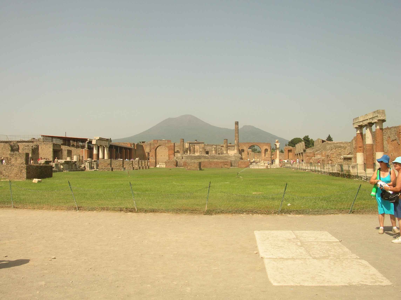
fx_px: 405
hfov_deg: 52.7
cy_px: 150
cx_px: 200
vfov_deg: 40.6
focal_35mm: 35
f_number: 5.6
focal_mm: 5.8
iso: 50
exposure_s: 1/349
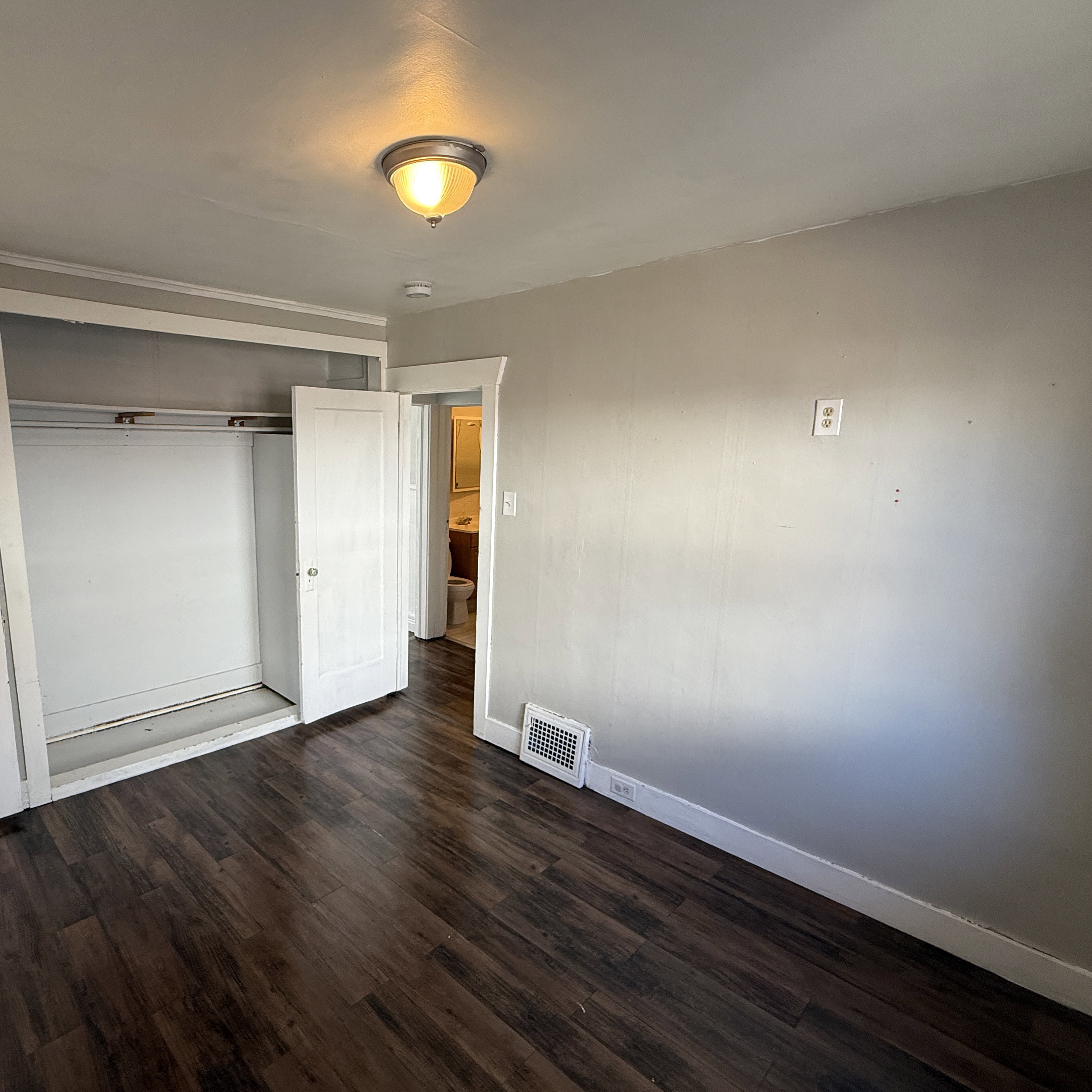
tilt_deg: -10.8
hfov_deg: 79.5
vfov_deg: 80.7
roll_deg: -1.0
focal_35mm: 18
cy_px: 566
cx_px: 421
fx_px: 642
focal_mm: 2.22
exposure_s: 1/120
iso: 160
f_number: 2.2
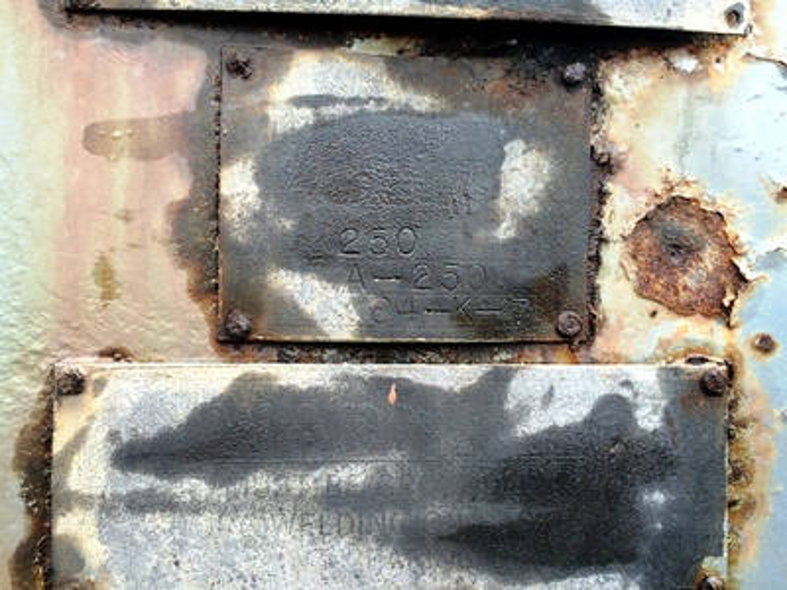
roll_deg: +3.6
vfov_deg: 48.2
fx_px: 659
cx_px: 394
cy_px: 295
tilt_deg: -7.3
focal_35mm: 29
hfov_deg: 61.7
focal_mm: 4.15
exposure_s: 1/100
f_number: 2.2
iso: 50
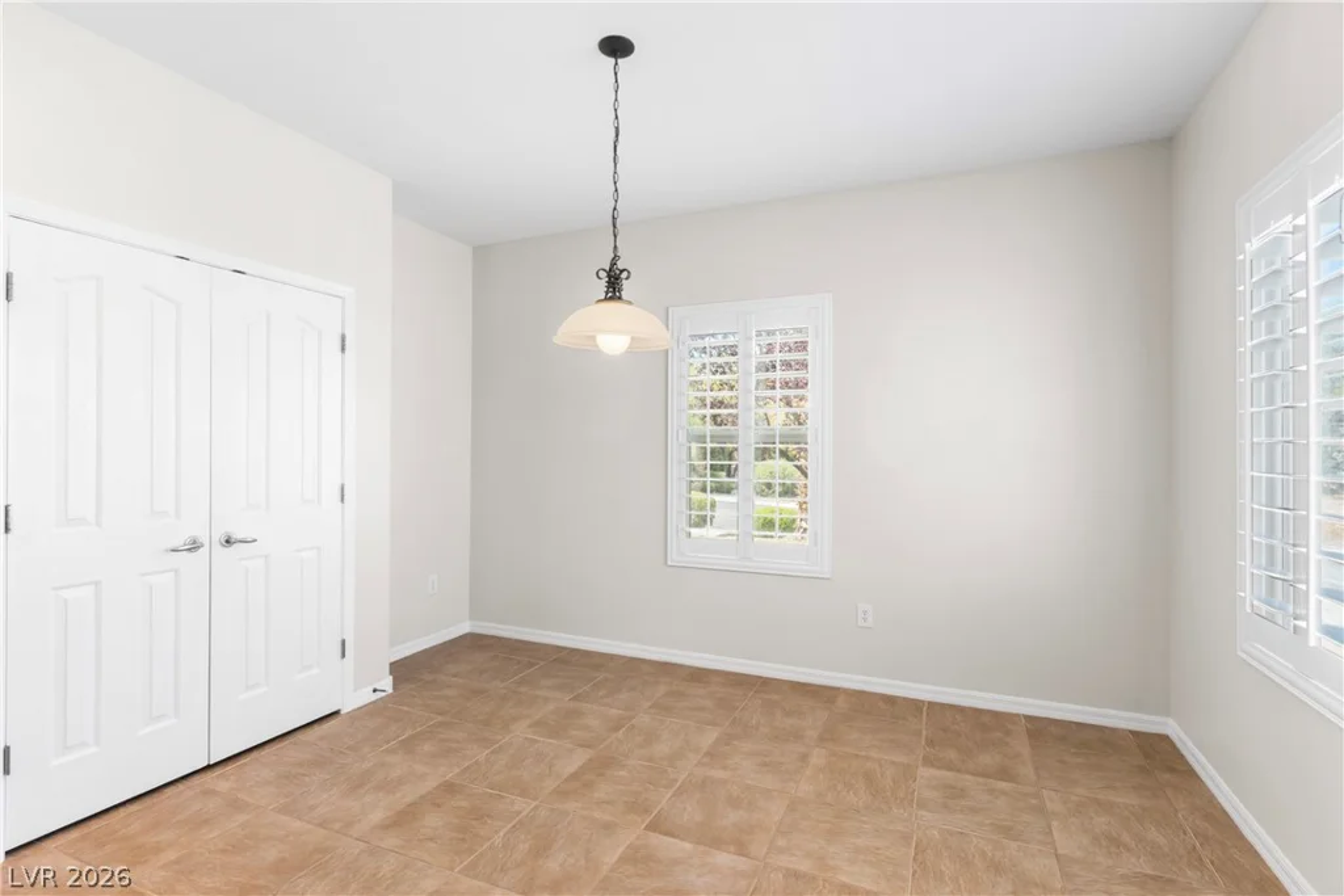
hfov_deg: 93.3
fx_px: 635
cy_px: 448
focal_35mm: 17
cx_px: 672
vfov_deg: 70.5
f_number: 8
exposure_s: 1/2.5
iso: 320
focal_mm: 17
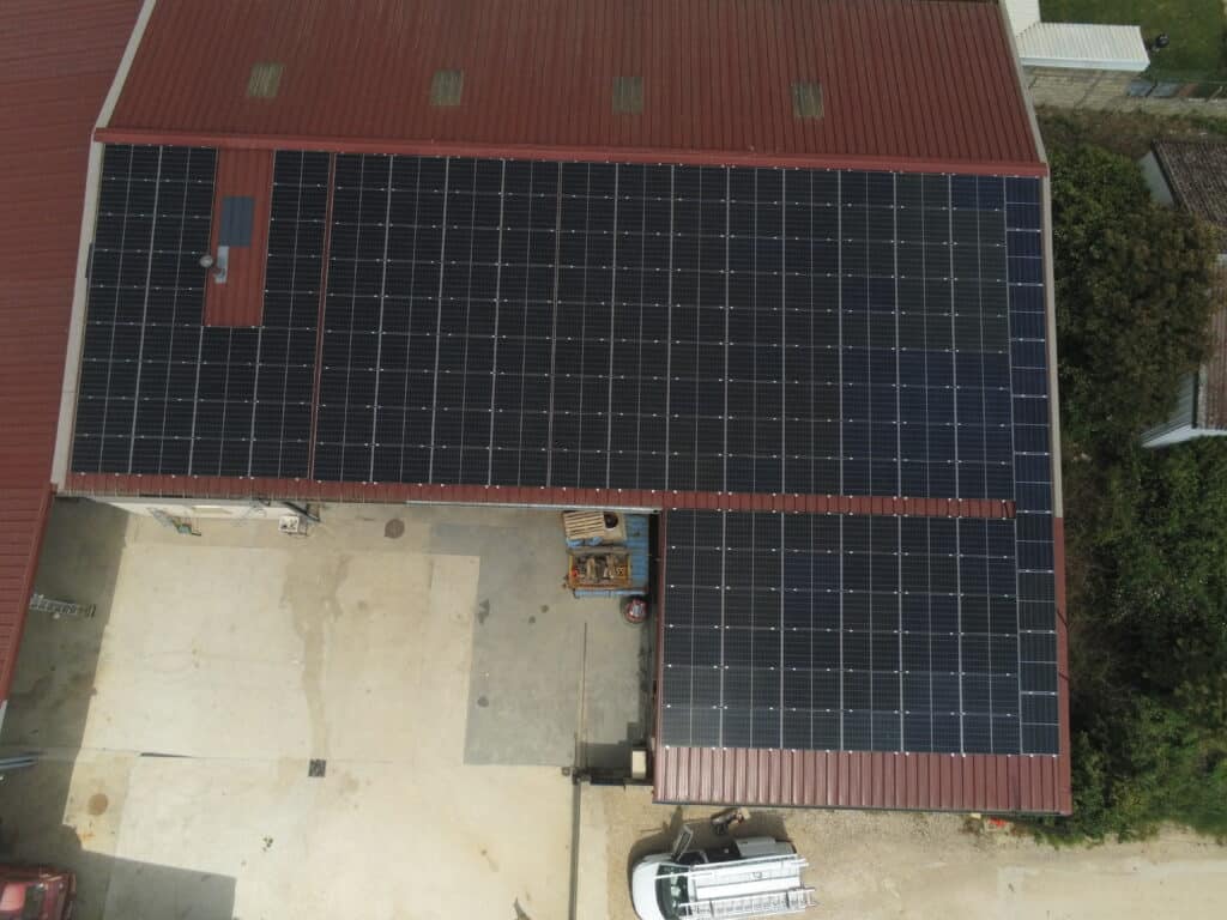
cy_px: 460
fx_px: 815
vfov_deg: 58.9
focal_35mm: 23
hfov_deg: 73.9
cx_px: 614
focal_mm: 4
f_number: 2.4
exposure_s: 1/3846
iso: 197
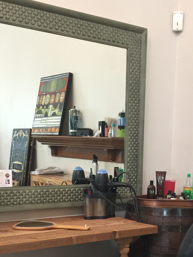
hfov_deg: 25.9
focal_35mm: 56
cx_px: 134
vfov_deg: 32.7
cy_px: 229
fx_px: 416
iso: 80
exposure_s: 1/15
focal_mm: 4.15
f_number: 2.2
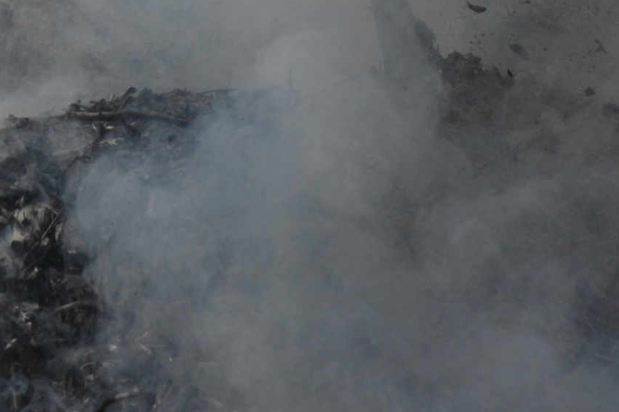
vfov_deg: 7.6
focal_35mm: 171
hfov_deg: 11.8
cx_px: -137
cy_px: -446
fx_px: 2938
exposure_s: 1/5000
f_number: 4
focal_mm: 34
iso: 400
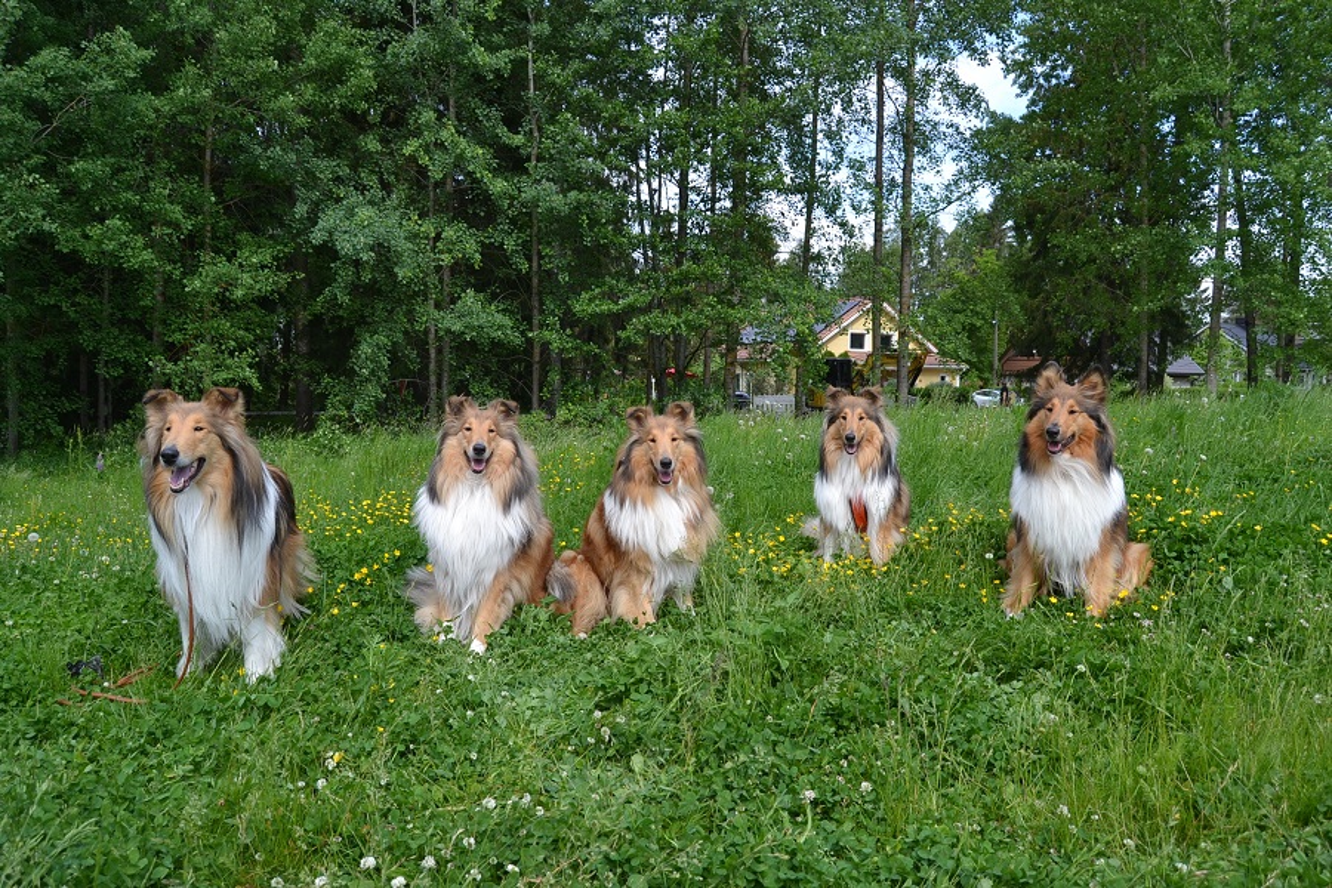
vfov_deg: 47.9
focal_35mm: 27
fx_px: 999
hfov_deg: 67.4
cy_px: 444
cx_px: 666
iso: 100
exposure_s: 1/160
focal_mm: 18
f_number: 6.3
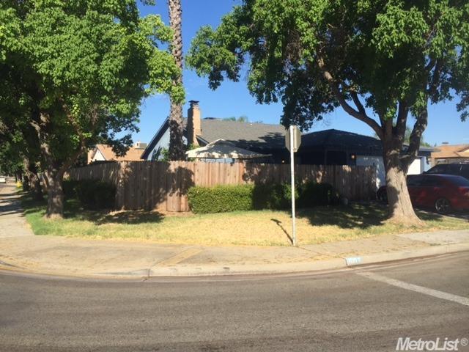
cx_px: 234
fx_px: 393
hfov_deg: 61.7
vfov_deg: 48.2
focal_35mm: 29
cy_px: 176
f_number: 2.2
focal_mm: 4.15
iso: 32
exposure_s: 1/1647
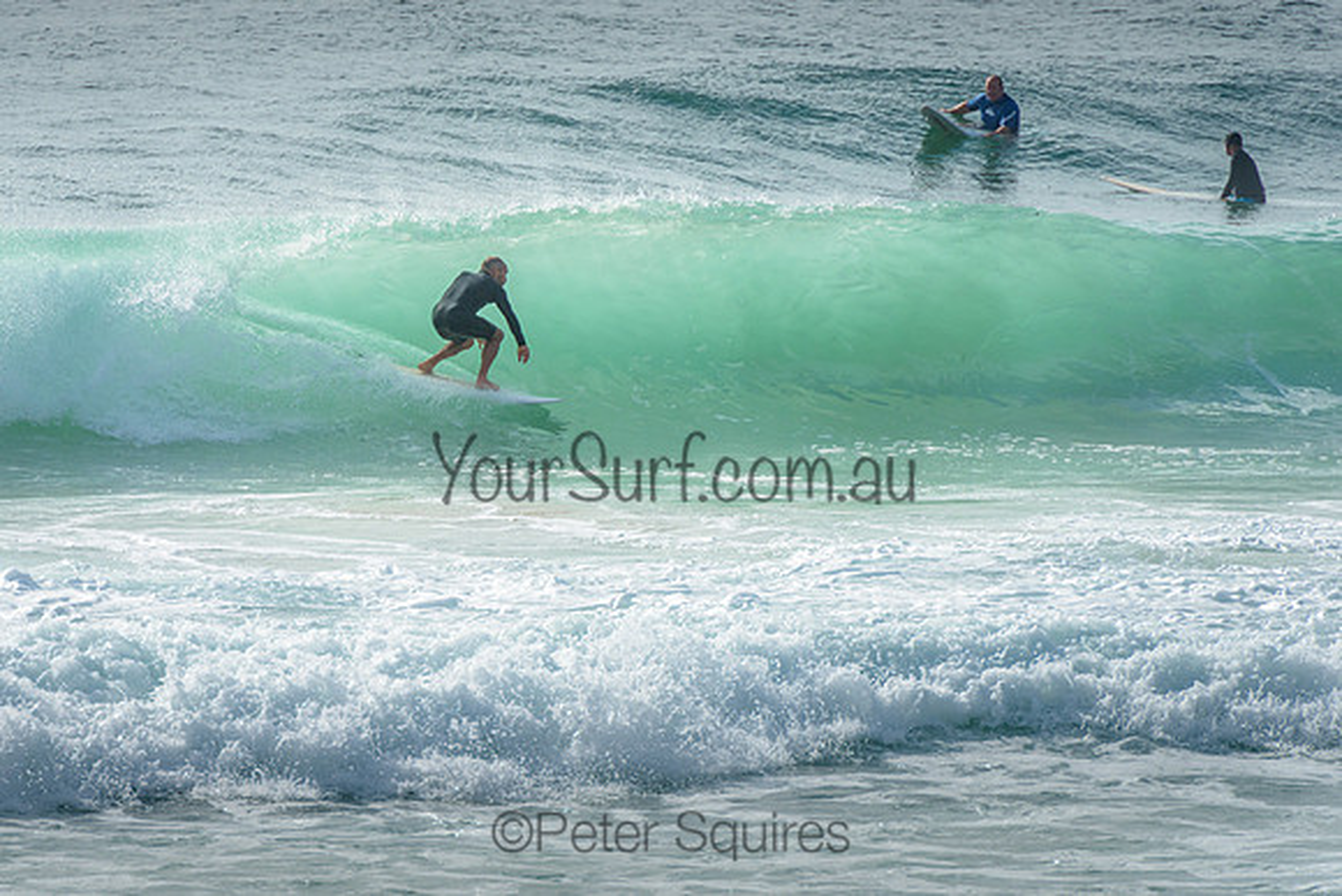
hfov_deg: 4.2
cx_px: 519
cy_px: 359
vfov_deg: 2.8
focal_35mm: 490
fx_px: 18286
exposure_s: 1/1600
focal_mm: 400
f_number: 9
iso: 200
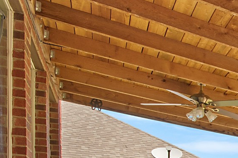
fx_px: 383
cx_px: 389
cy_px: 218
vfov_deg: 20.8
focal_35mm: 58
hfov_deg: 23.9
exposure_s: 1/60
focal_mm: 10
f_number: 11
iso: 100
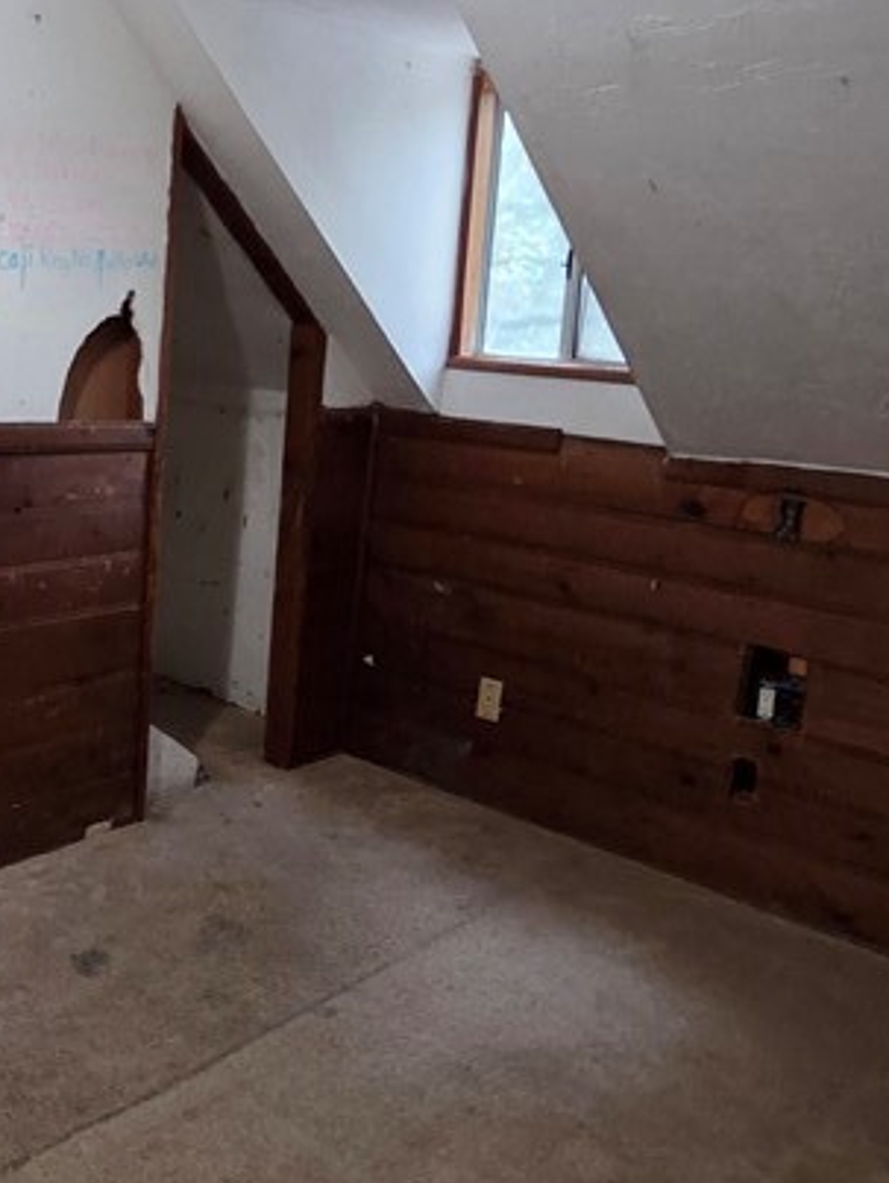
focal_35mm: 33
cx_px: 150
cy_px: 531
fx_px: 1128
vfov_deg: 55.2
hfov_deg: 40.8
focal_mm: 2.2
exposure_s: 1/60
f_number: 2.2
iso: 1250
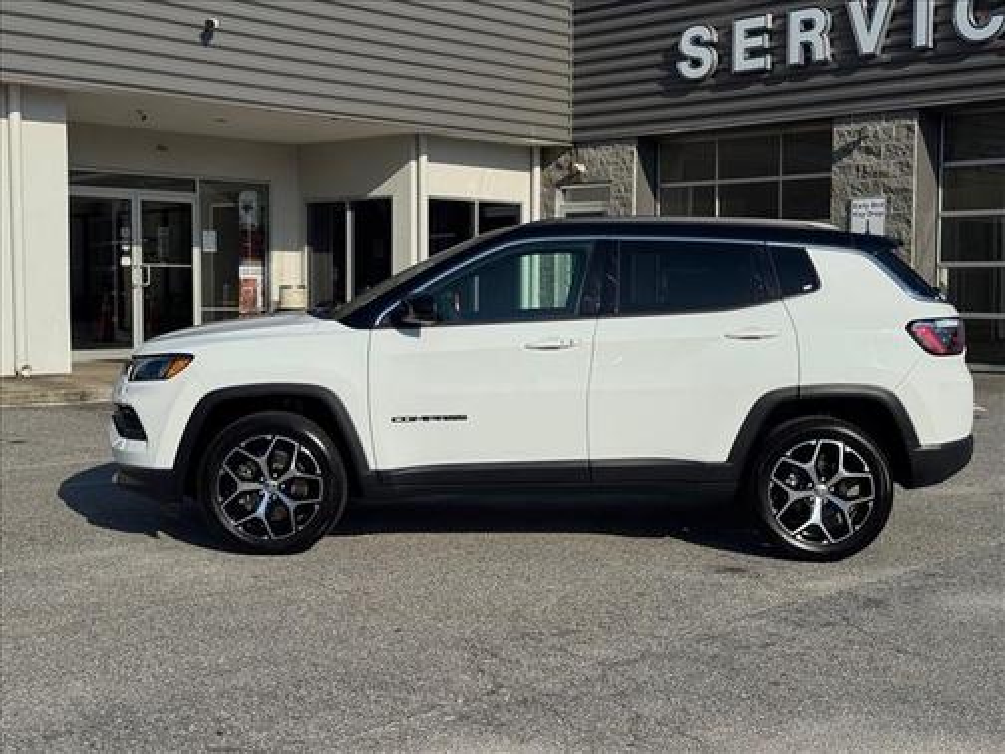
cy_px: 377
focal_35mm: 48
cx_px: 502
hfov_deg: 39.7
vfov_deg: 30.3
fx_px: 1394
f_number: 1.78
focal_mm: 6.76
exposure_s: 1/10526
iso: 64
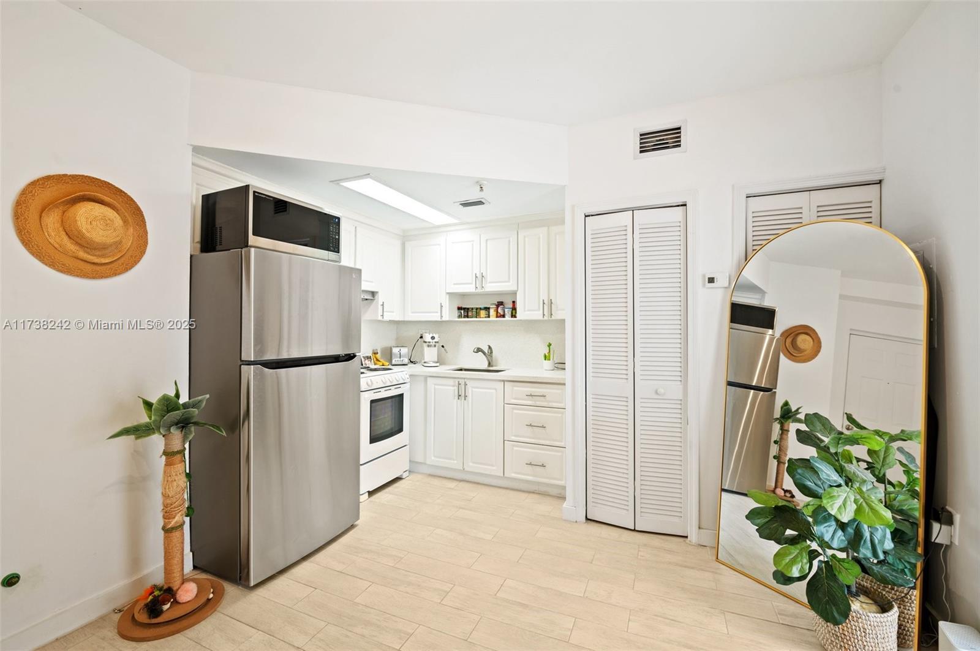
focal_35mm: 15
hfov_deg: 100.5
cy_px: 326
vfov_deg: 77.2
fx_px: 408
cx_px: 490
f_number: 8
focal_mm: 15
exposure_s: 1/2
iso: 200
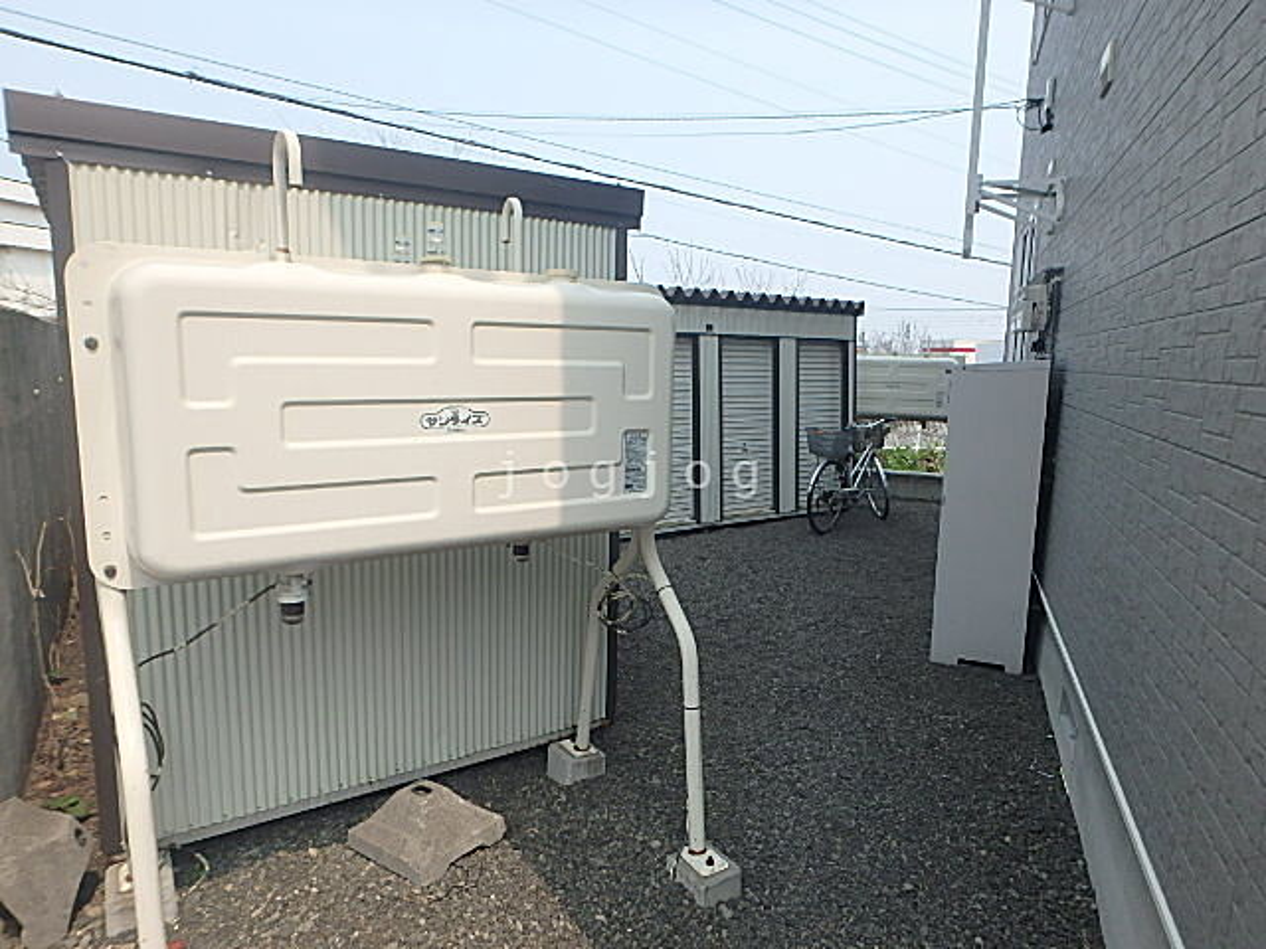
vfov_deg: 63.4
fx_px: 768
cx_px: 633
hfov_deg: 79.0
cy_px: 474
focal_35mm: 21
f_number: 3.5
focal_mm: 3.7
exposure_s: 1/800
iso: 125
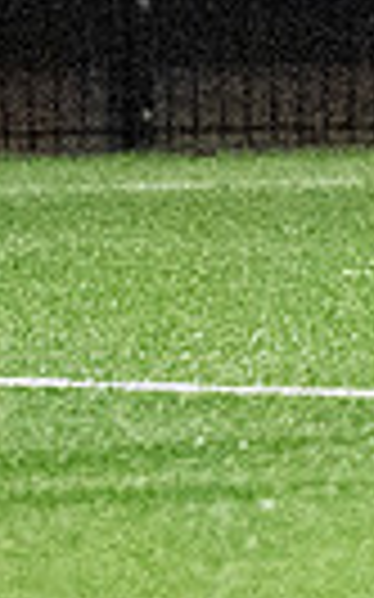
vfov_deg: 1.0
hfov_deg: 0.6
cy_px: -340
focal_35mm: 2110
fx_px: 34448
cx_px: 1420
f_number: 2.8
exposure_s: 1/1000
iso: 8000
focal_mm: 170
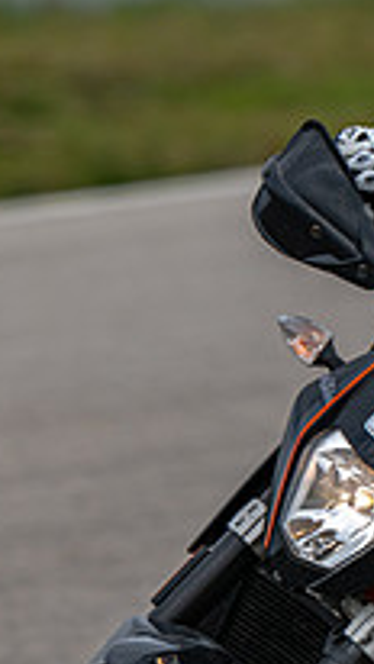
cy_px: 521
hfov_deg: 0.9
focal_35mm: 1330
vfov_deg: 1.6
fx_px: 23429
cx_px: 448
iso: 200
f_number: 6
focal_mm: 450
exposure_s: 1/1250
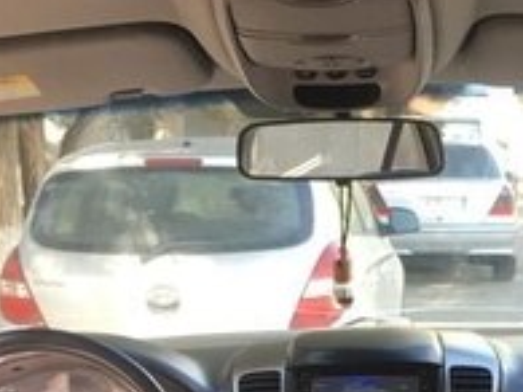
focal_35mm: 98
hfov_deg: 19.8
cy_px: 608
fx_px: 1480
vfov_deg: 14.0
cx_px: 432
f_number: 2.2
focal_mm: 4.15
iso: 32
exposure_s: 1/100
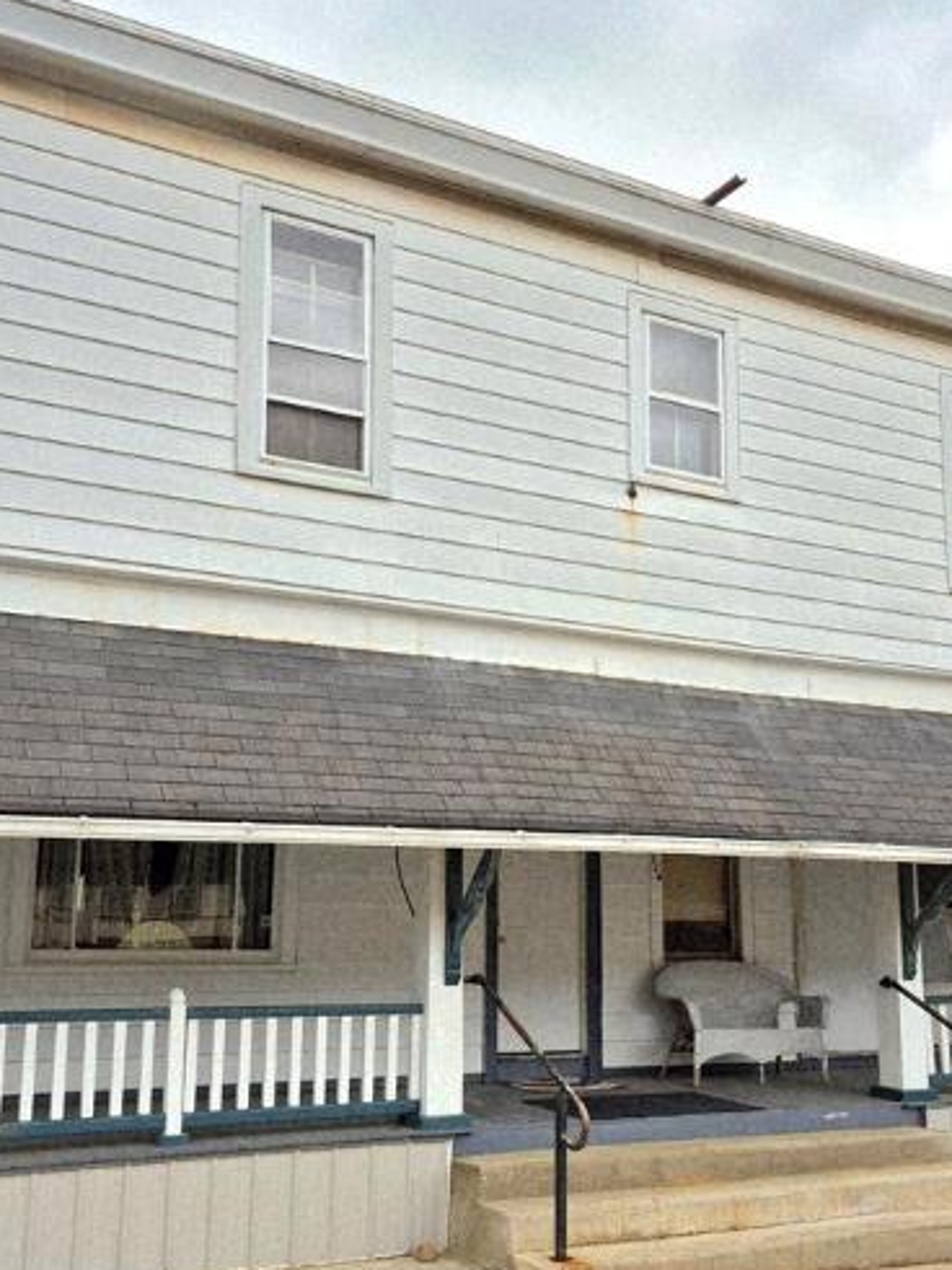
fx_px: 1321
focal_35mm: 36
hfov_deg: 39.6
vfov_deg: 51.0
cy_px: 760
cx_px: 528
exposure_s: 1/357
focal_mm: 5.4
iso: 25
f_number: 1.8
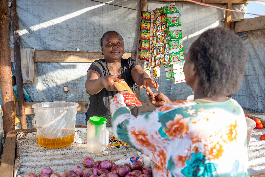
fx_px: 272
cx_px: 132
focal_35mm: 37
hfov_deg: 51.9
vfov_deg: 35.9
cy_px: 88
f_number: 4
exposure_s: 1/100
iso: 50
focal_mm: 37
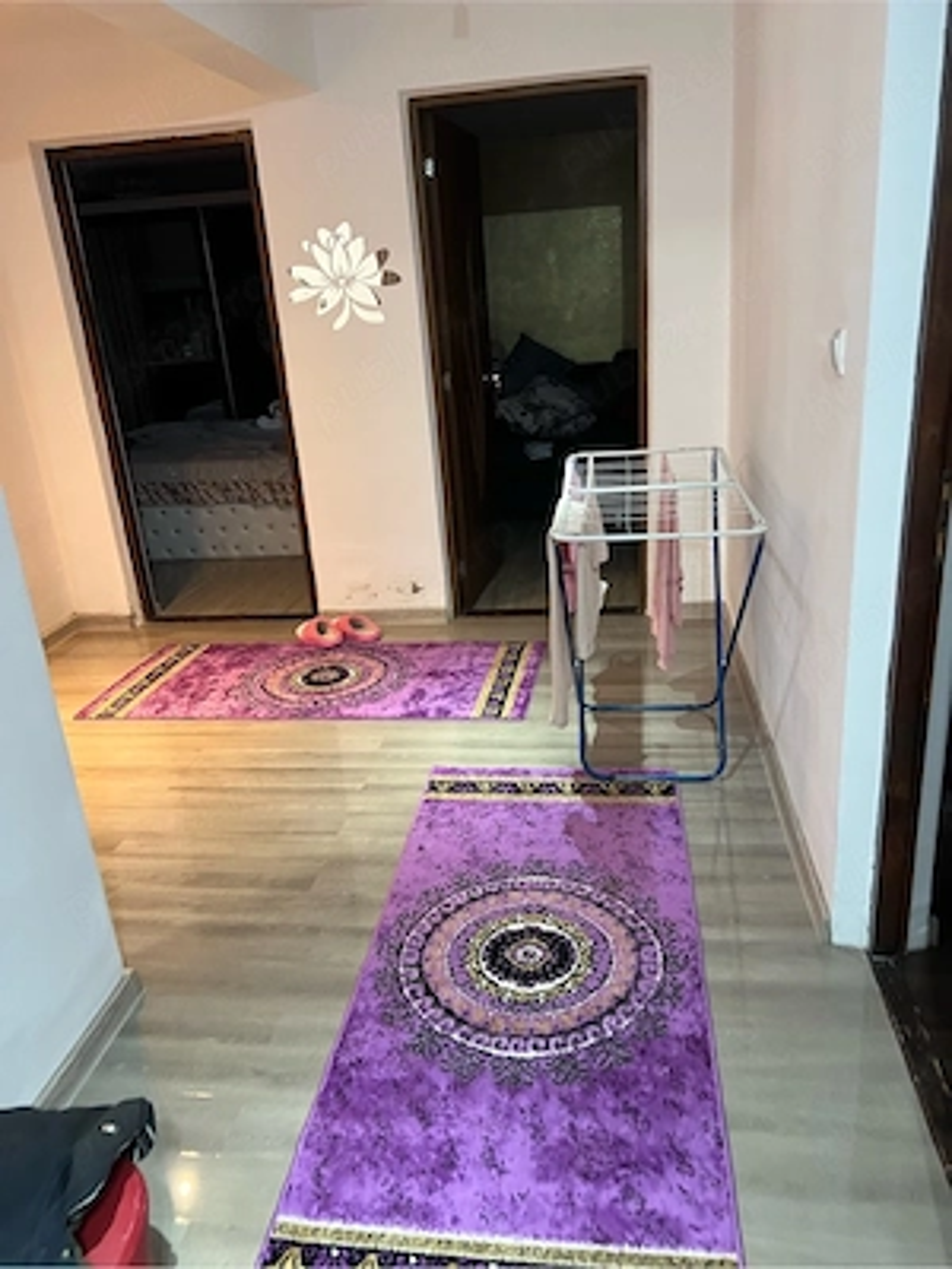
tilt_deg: -21.1
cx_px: 476
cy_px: 634
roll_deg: +2.1
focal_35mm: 26
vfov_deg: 67.3
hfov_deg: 53.1
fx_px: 953
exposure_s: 1/50
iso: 200
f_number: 1.5
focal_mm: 5.7
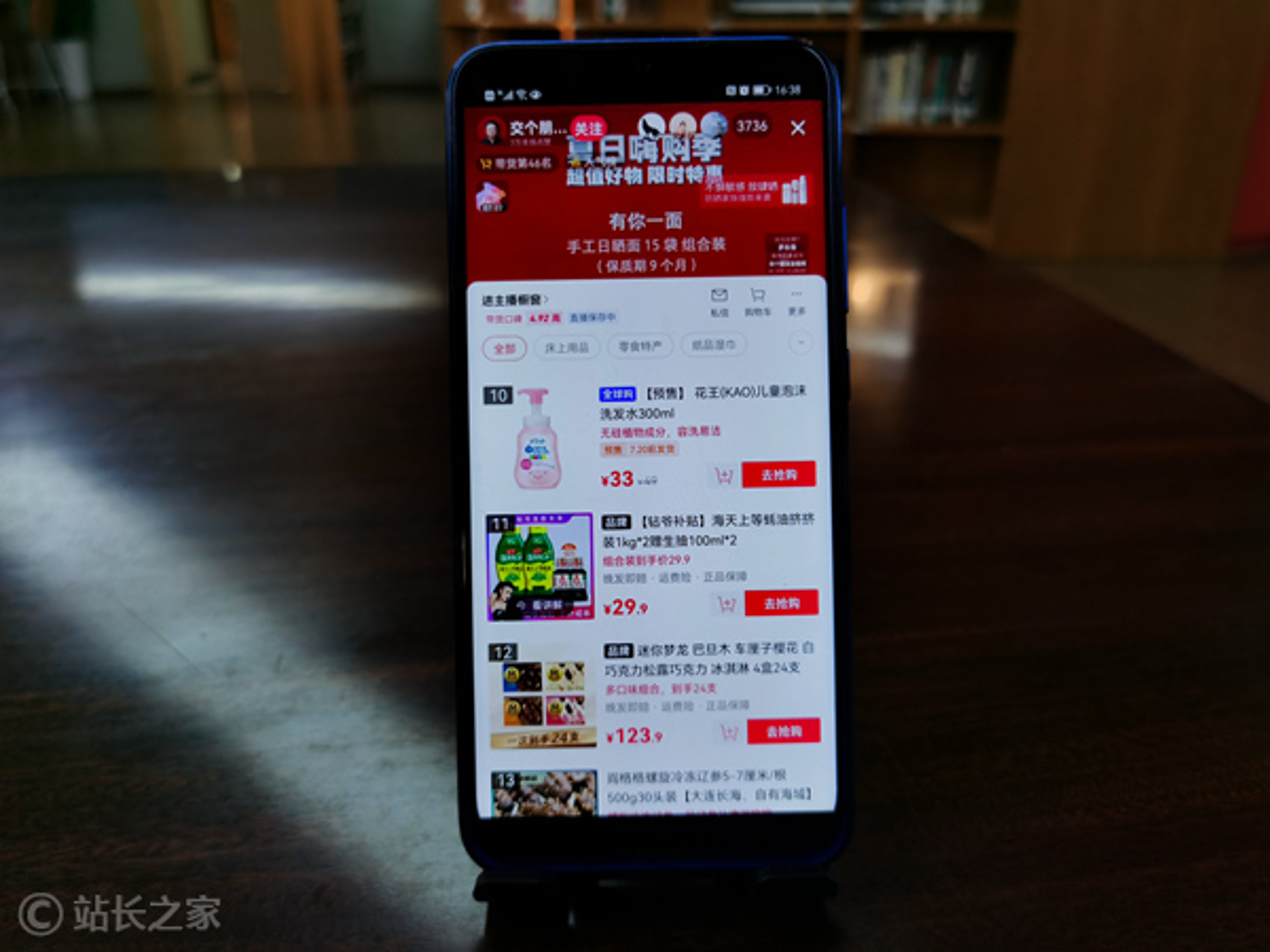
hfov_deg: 65.3
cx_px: 635
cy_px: 476
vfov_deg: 51.4
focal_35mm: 27
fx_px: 991
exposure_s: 1/100
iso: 80
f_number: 1.6
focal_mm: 5.56
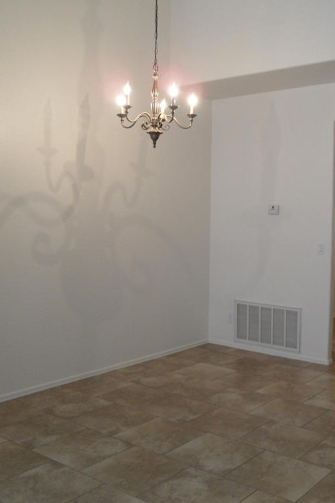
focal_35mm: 38
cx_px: 221
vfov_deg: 50.7
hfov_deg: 34.7
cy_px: 252
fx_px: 531
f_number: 3.5
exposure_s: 1/20
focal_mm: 4.9
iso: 200
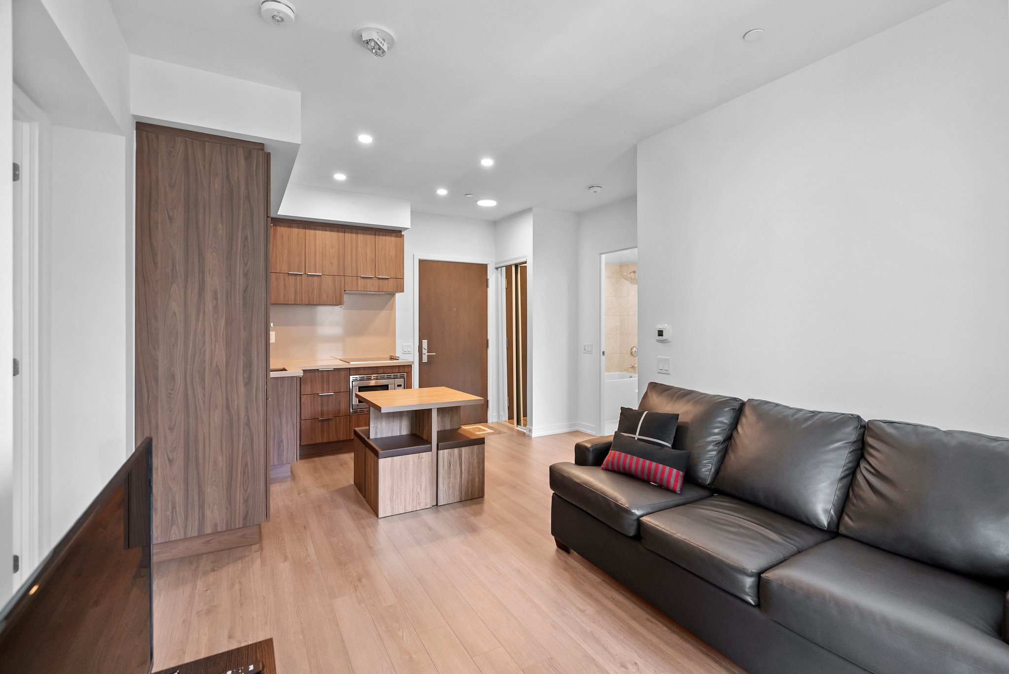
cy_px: 337
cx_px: 504
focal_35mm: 16
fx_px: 449
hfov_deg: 96.7
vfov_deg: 73.8
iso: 1600
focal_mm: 16
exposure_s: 1/25
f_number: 5.6
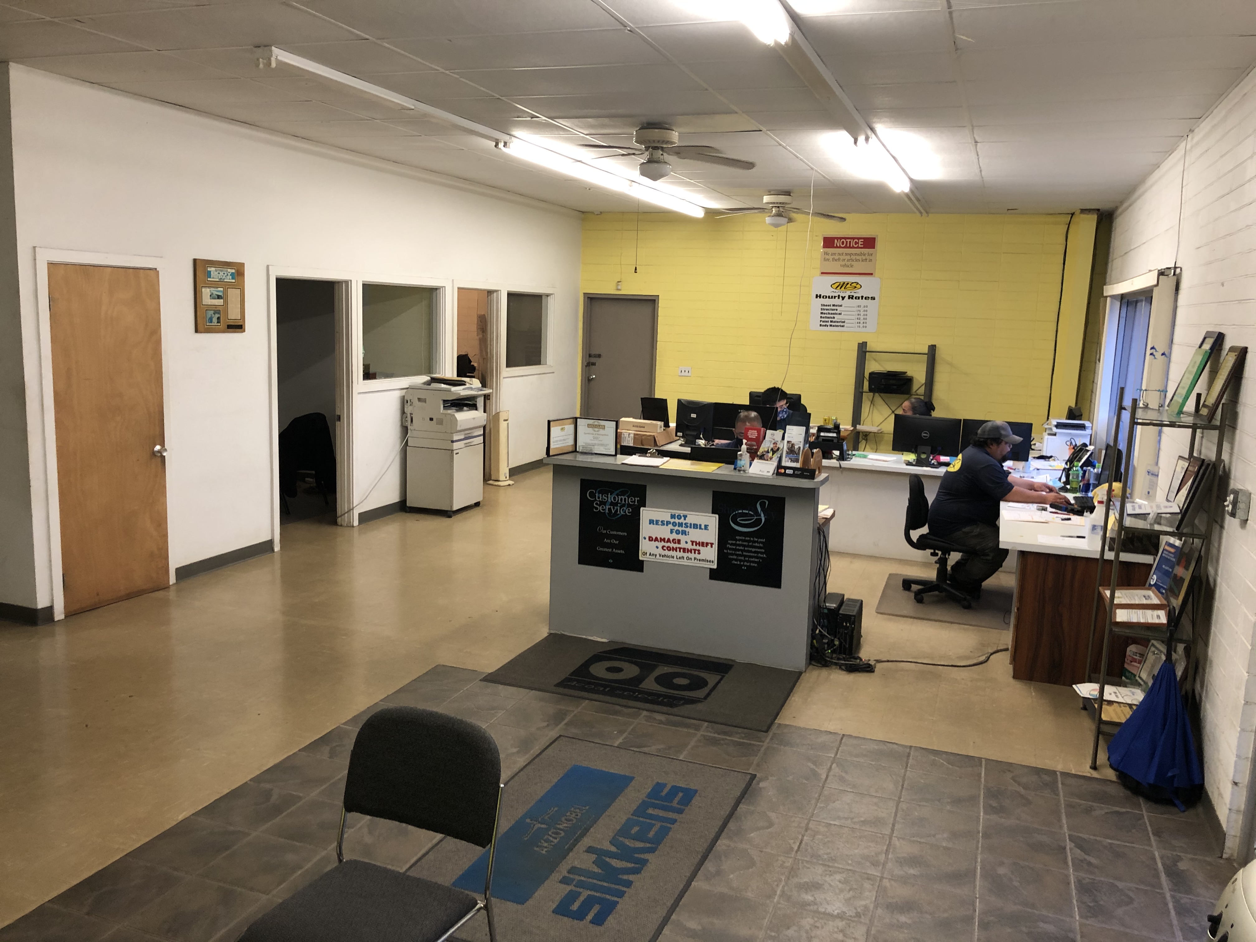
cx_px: 628
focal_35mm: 28
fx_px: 1016
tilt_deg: -8.1
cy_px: 471
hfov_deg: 63.4
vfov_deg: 49.7
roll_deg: -1.1
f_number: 1.8
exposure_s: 1/17
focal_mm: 4
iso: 40
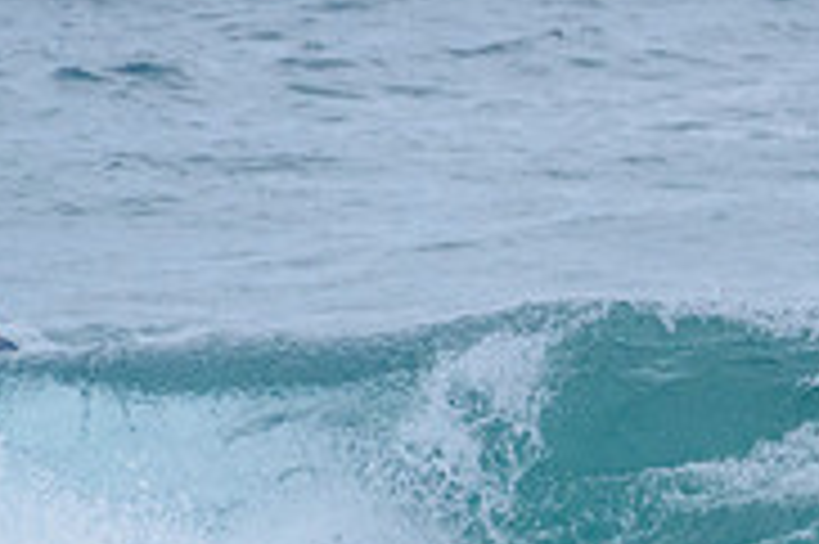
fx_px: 44435
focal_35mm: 1955
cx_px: 1219
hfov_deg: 1.1
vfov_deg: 0.7
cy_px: 460
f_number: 5.6
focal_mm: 500
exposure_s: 1/2000
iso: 2200
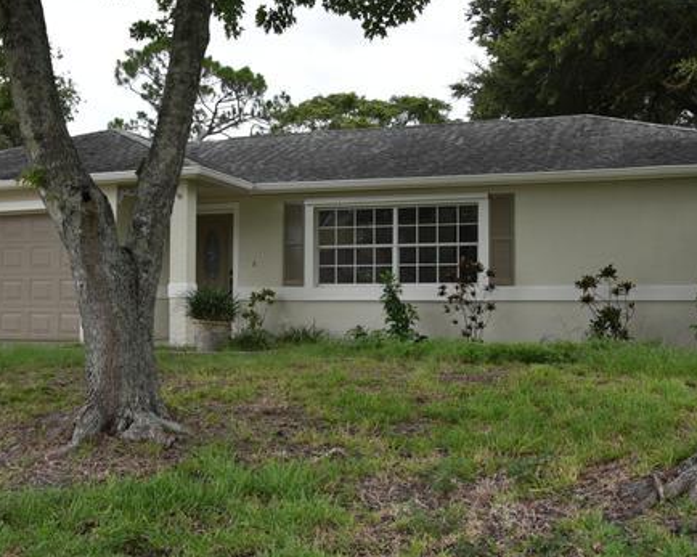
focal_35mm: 42
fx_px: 866
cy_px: 278
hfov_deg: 43.8
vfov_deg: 35.7
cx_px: 316
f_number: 6.3
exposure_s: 1/160
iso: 100
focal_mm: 27
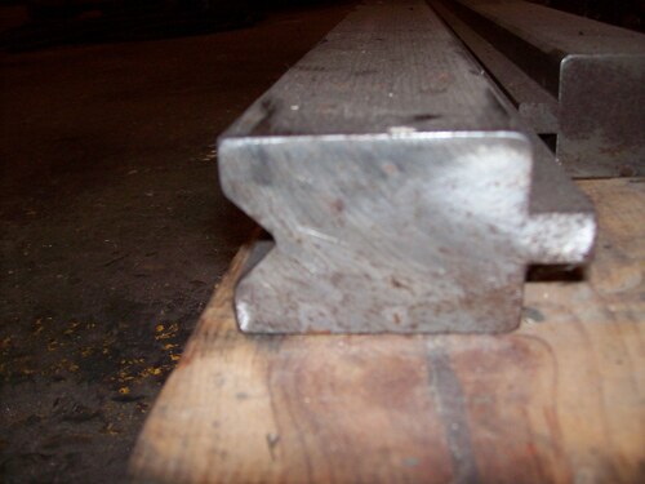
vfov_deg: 39.7
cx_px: 322
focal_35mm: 36
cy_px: 242
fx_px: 671
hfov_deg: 51.4
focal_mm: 6
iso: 80
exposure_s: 1/64
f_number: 2.7
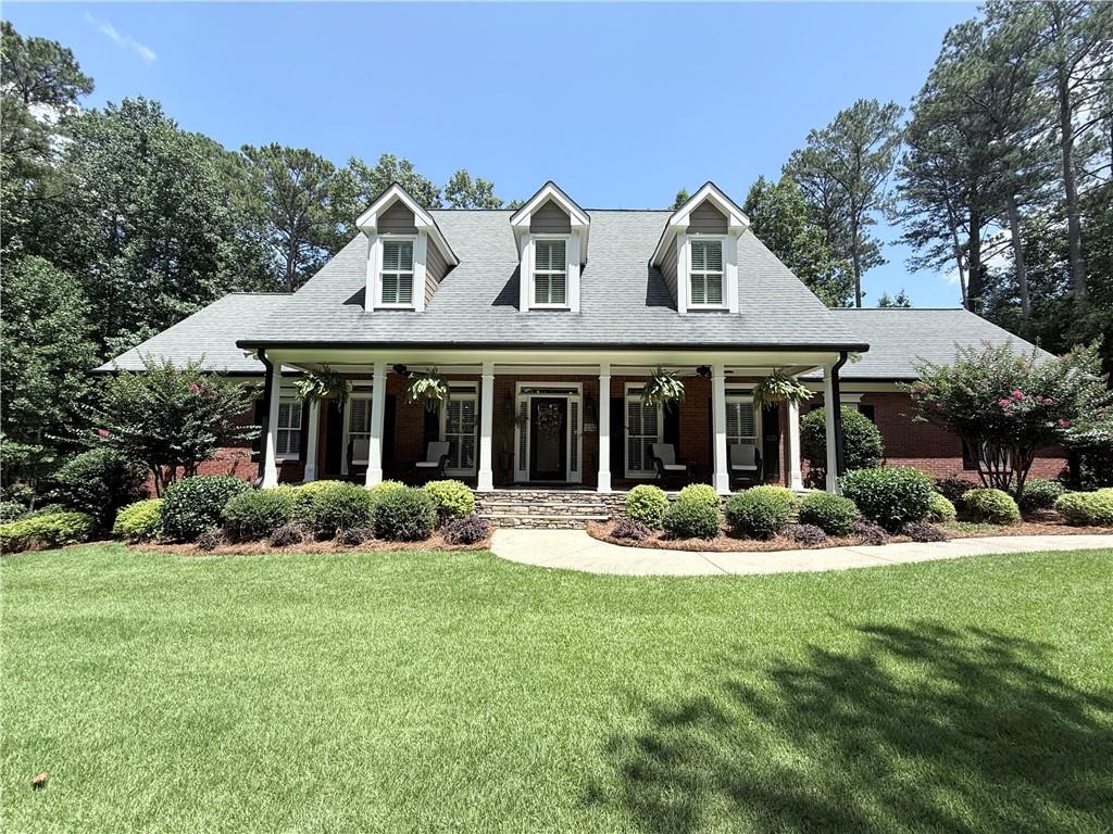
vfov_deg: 85.7
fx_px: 450
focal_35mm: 14
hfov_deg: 102.1
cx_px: 556
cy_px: 417
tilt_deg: +6.2
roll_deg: -0.5
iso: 50
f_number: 2.2
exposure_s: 1/1087
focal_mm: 2.22
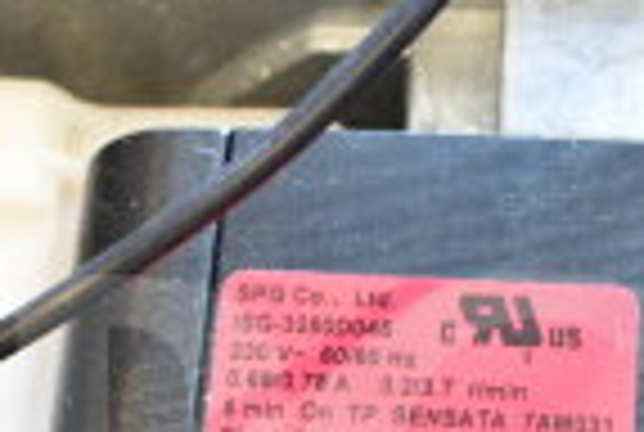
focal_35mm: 115
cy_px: 632
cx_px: 401
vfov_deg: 11.5
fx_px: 2061
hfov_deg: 17.7
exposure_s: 1/30
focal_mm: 18
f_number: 3.5
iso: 560
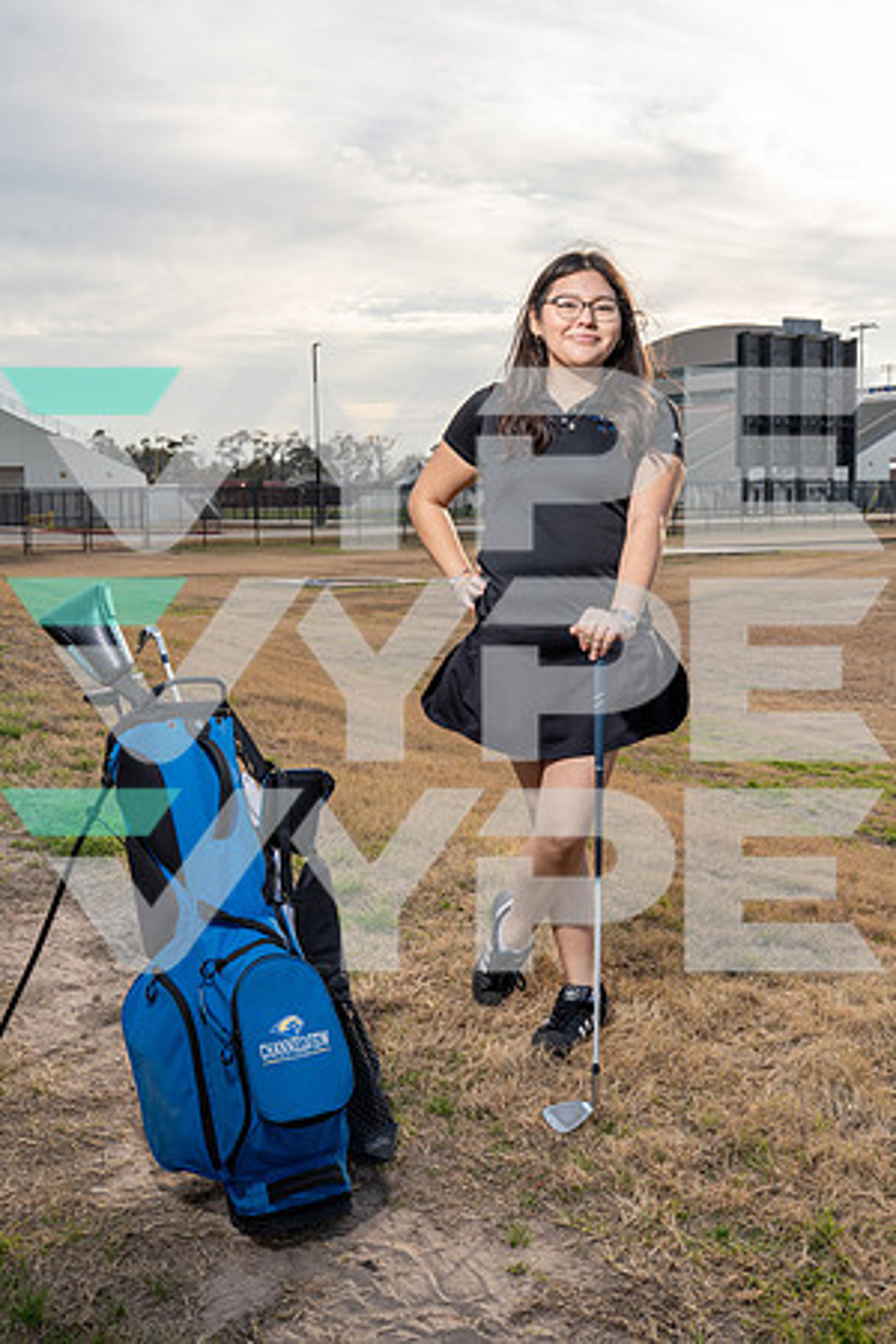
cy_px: 672
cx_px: 448
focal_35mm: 40
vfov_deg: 48.5
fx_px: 1493
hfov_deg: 33.4
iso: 160
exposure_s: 1/250
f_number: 8
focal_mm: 40
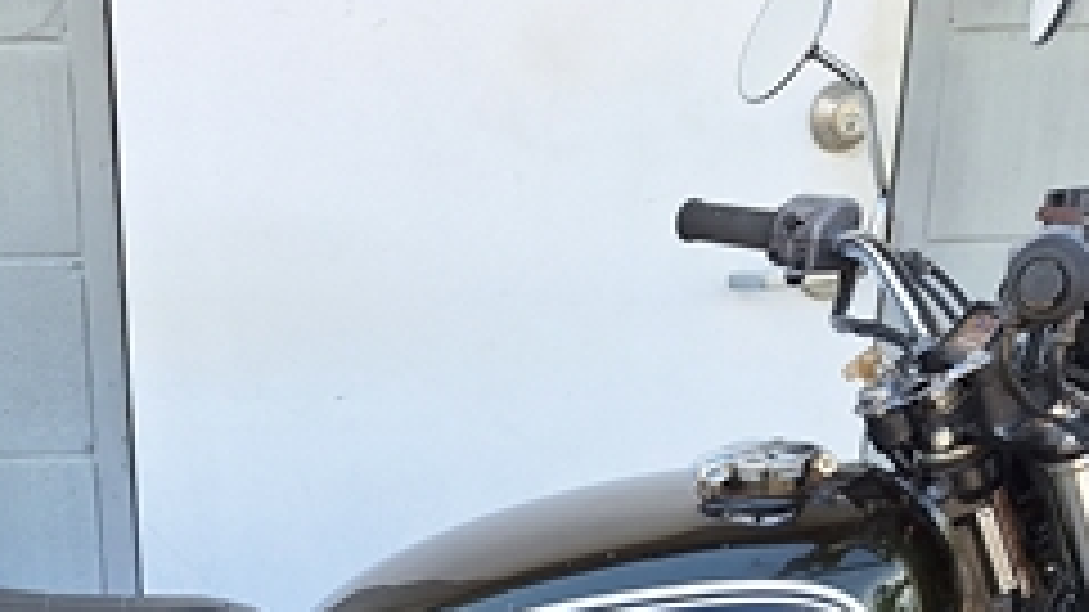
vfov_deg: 17.1
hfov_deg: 33.1
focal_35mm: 62
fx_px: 1790
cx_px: 266
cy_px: 981
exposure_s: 1/752
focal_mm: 5.54
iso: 40
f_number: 1.8
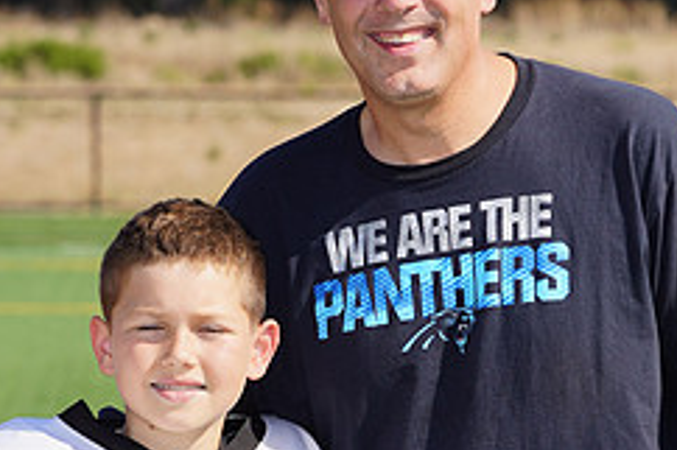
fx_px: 7611
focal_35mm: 405
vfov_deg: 3.4
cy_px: 509
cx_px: 338
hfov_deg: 5.1
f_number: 9
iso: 100
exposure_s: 1/250
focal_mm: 169
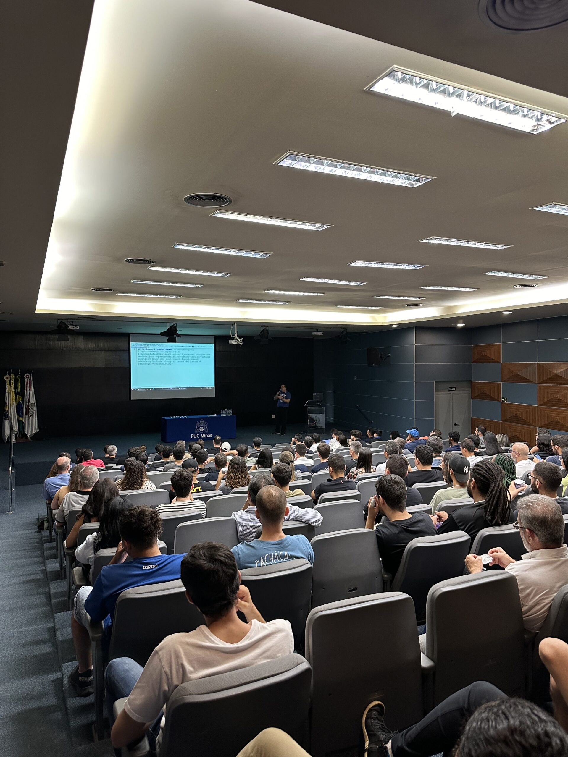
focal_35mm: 24
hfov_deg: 56.8
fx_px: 525
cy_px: 378
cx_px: 284
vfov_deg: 71.6
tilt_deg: -0.9
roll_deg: -0.3
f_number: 1.78
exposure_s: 1/60
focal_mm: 6.86
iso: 250
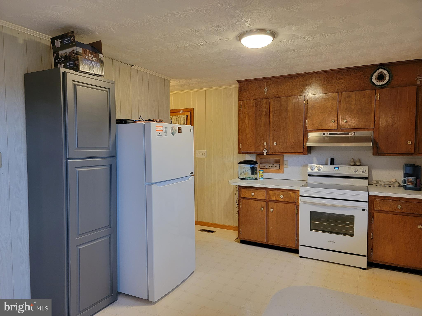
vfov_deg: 56.8
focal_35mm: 24
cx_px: 211
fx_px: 293
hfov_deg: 71.6
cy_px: 158
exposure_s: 1/40
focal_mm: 6.7
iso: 200
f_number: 1.8
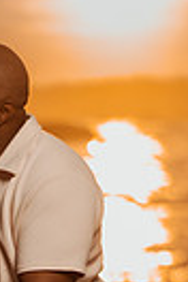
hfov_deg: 6.9
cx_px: -68
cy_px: 380
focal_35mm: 198
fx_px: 1551
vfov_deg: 10.2
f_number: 1.4
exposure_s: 1/8000
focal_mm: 58
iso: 100
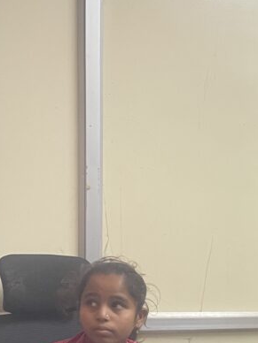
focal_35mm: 66
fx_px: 656
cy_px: 362
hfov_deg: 21.1
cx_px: 289
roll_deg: -3.5
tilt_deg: -10.8
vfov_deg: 27.3
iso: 250
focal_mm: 5.1
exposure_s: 1/60
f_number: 1.6
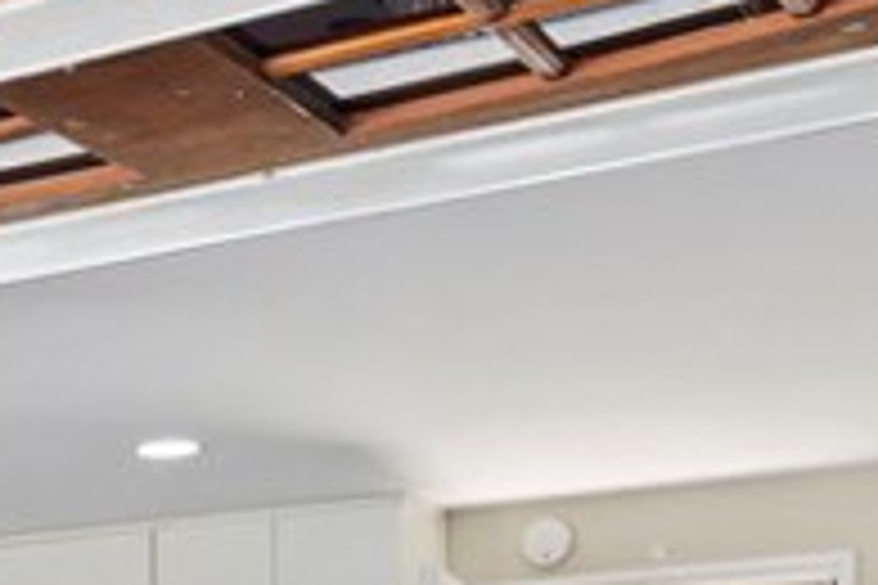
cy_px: 965
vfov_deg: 12.2
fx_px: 2561
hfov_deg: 17.3
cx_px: -495
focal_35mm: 105
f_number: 8
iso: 80
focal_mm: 20
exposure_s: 1/1.43
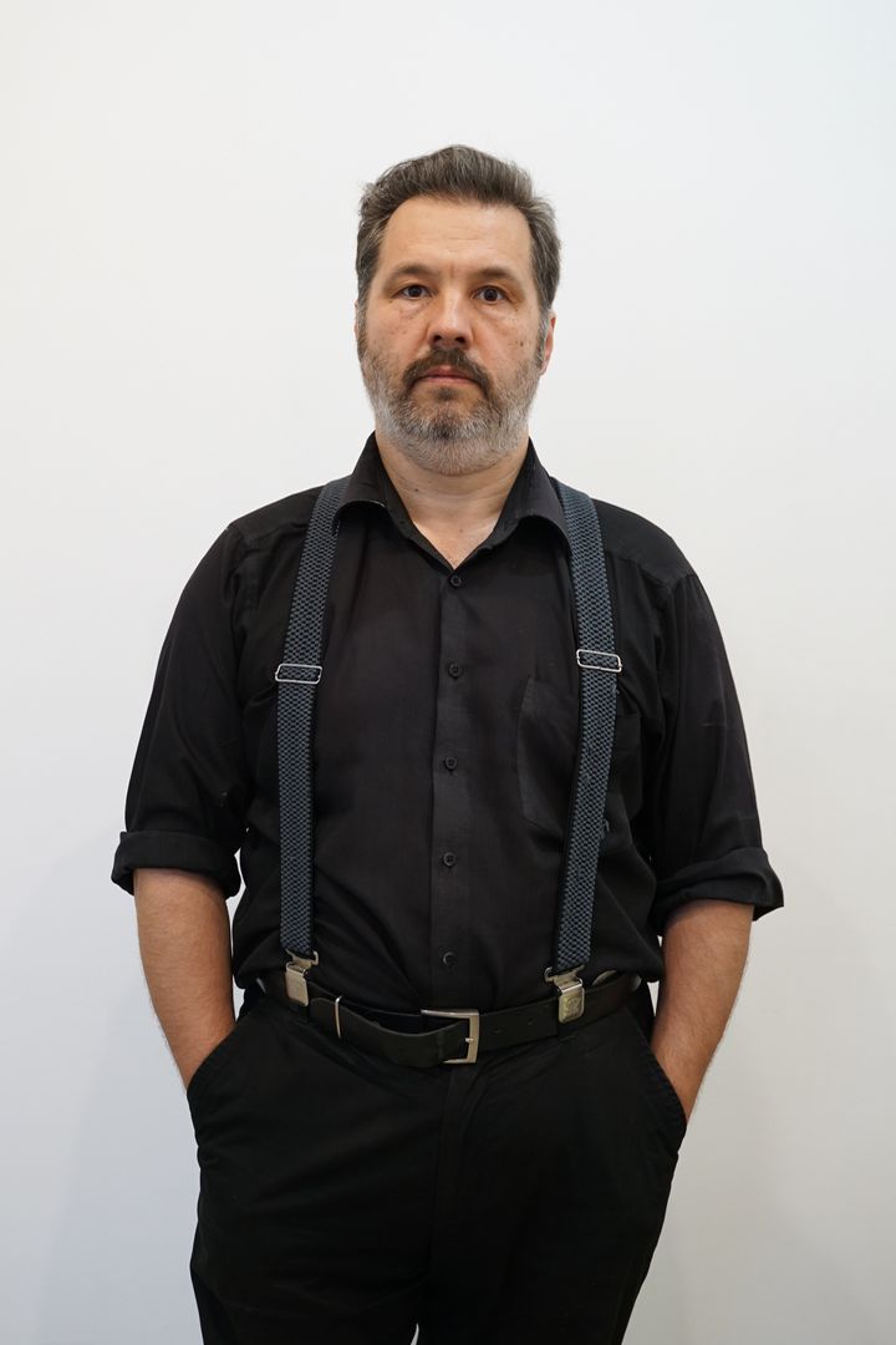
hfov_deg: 37.9
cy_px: 672
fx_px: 1307
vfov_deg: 54.4
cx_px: 448
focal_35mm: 35
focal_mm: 35
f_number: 3.2
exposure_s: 1/100
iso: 1000
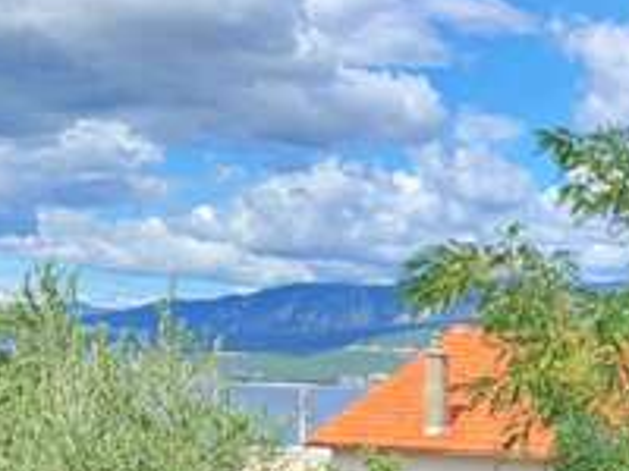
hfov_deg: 19.3
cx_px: 939
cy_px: 666
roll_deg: -2.5
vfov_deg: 15.5
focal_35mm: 89
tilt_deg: -8.0
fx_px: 1617
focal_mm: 4.25
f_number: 1.8
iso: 25
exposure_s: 1/1011
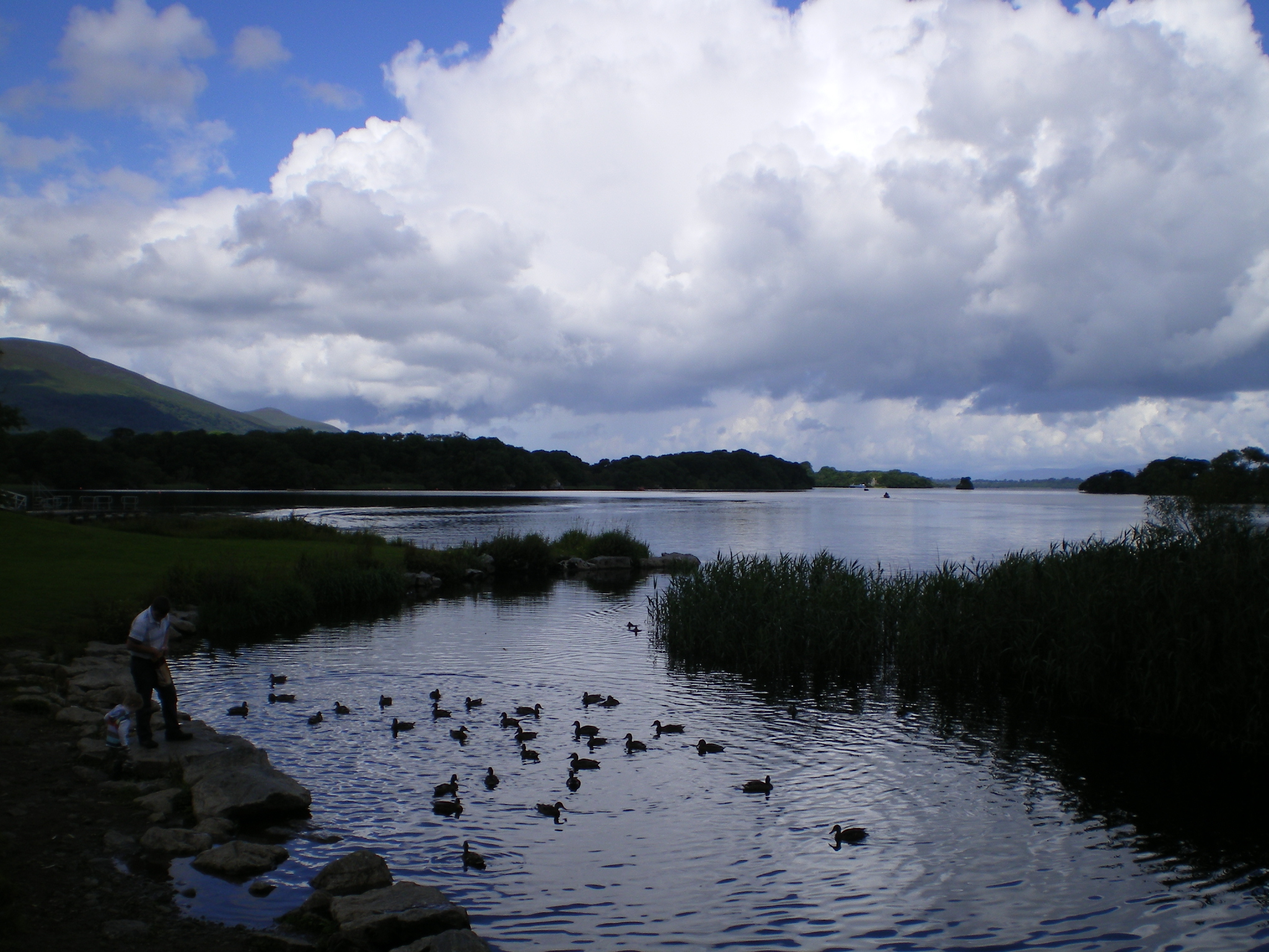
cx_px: 634
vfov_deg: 37.7
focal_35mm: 38
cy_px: 476
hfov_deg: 49.0
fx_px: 1393
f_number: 4.6
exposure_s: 1/500
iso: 64
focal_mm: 6.3
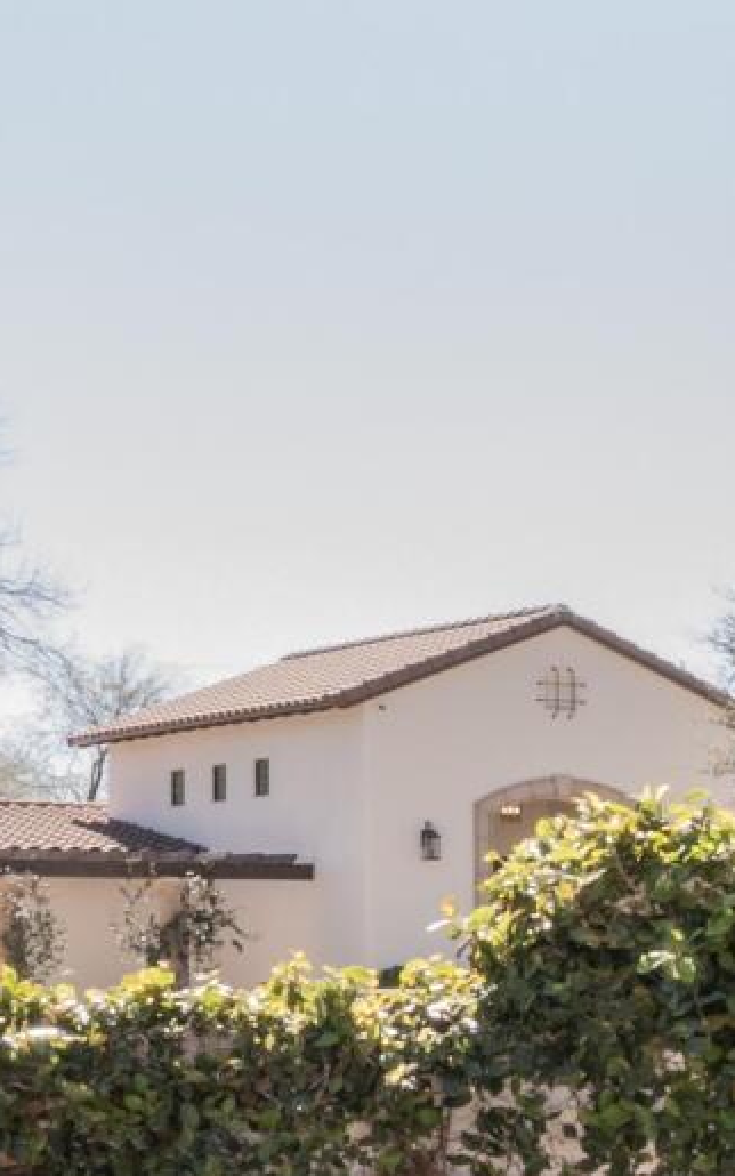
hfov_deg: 12.1
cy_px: 996
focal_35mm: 95
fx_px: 3044
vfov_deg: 21.5
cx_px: 1502
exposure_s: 1/100
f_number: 22
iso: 800
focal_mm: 16
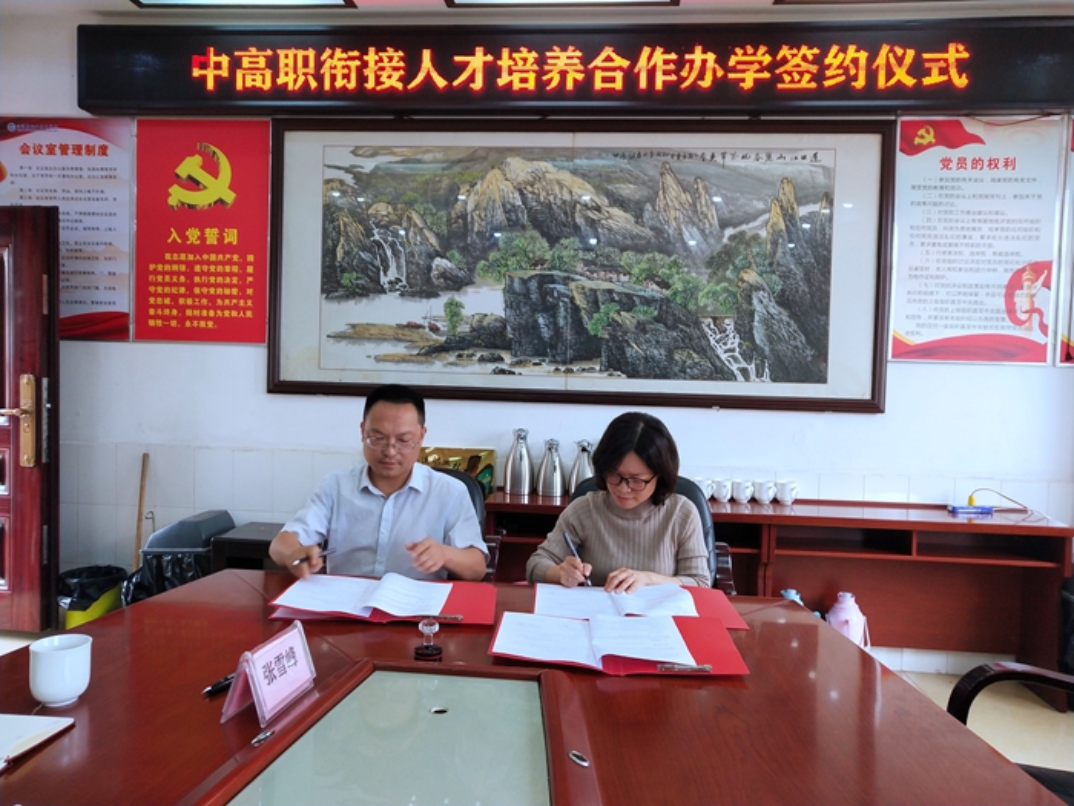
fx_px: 931
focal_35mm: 30
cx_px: 537
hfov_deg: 60.0
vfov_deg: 46.8
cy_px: 403
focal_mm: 3.95
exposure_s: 1/50
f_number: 1.8
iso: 131
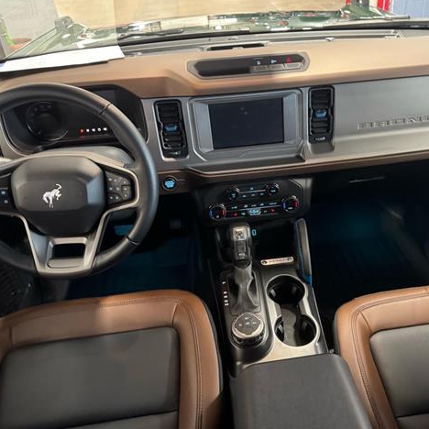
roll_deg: +3.1
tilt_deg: -35.5
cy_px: 210
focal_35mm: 29
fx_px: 407
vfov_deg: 55.6
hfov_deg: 55.2
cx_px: 260
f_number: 1.78
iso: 1000
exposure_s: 1/30
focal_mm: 6.76
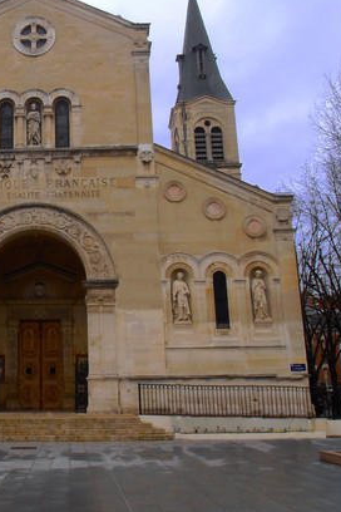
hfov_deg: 26.7
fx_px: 696
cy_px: 233
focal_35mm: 49
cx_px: 45
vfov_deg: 40.3
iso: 80
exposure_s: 1/100
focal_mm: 5.25
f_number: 3.5
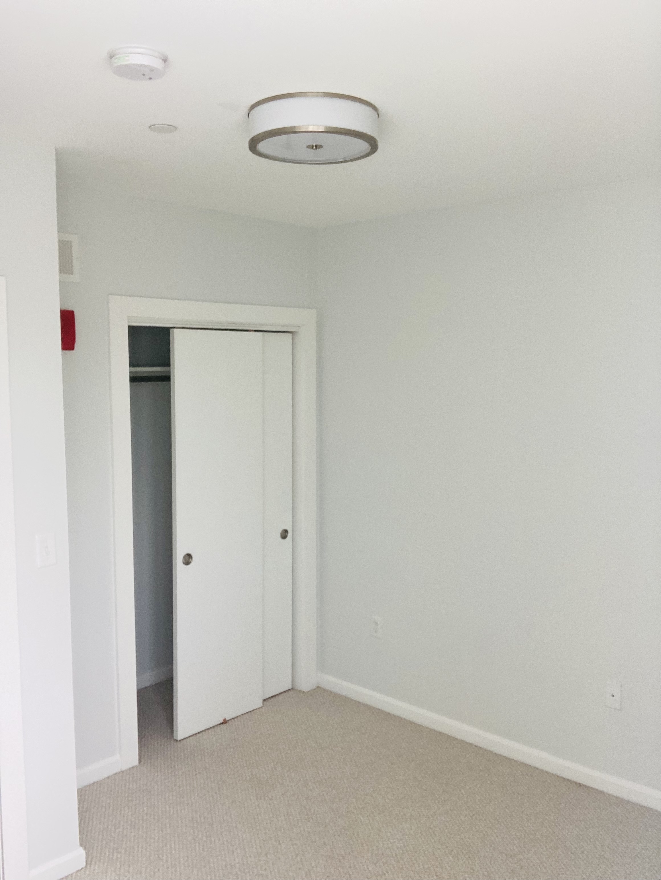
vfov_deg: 56.8
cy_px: 440
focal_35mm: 32
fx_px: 814
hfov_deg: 44.2
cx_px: 330
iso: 80
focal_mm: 2.87
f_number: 2.2
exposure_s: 1/80
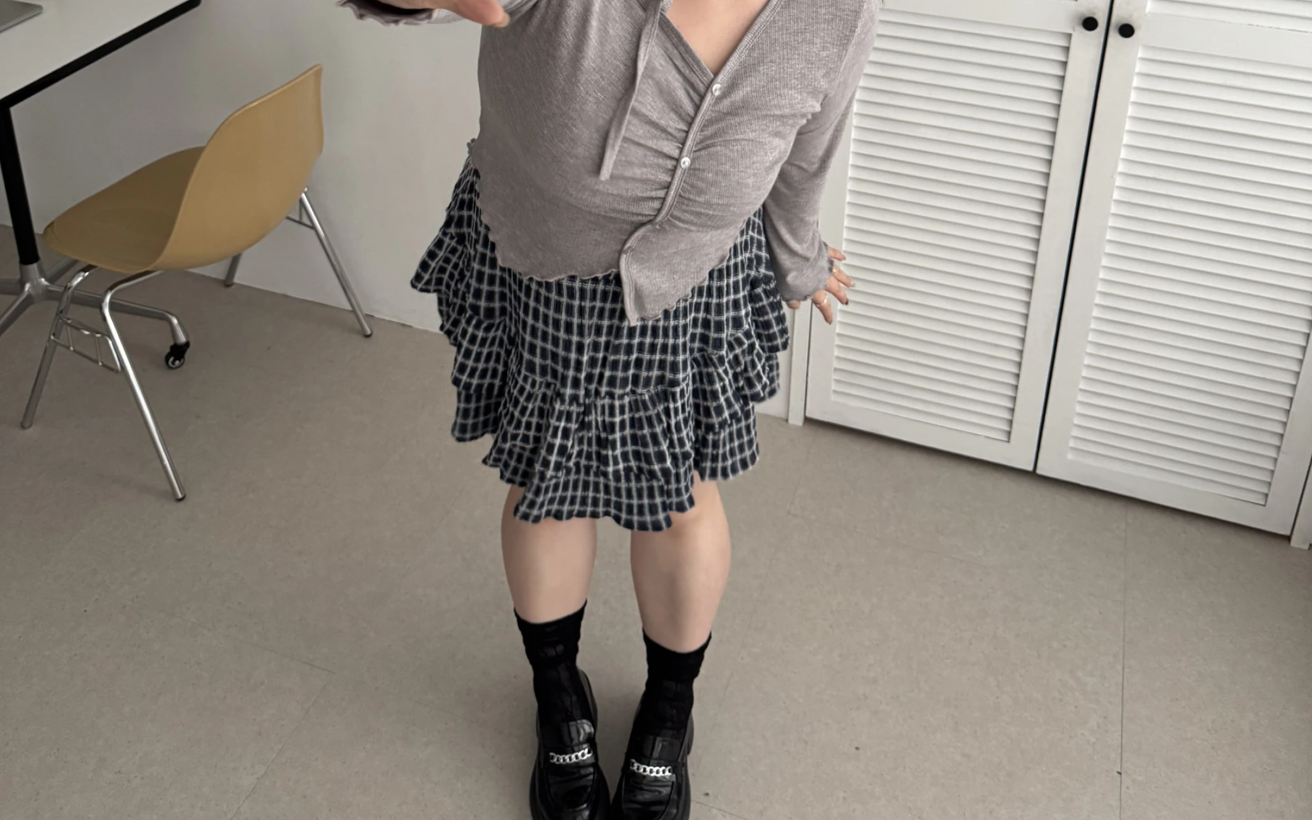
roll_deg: -1.4
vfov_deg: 34.3
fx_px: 1216
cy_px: 20
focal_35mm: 34
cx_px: 656
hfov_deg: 56.7
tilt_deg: -22.2
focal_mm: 6.76
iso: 400
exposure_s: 1/60
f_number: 1.78
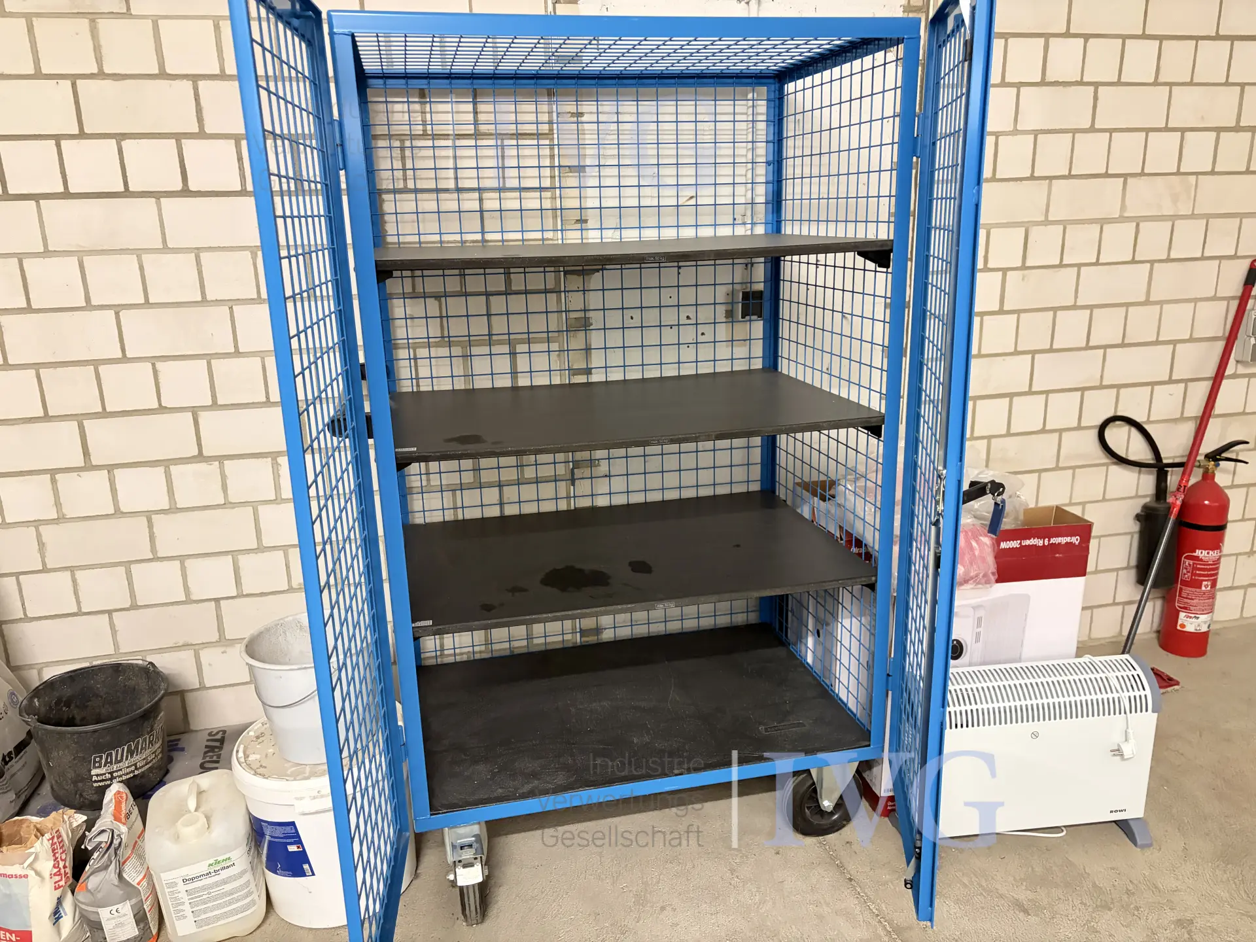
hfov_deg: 67.3
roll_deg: +1.8
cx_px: 628
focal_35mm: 26
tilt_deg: -15.3
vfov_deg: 53.1
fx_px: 943
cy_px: 471
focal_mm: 5.96
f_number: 1.6
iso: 640
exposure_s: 1/25
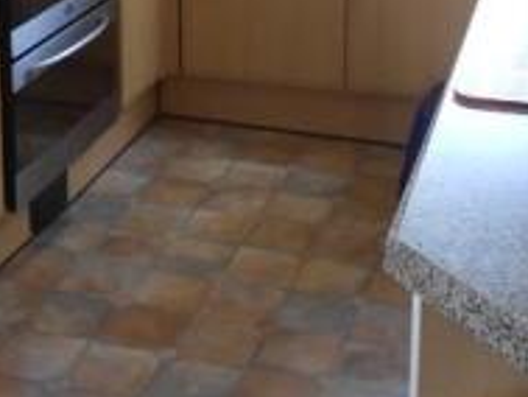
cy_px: -82
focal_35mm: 80
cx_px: 230
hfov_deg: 24.4
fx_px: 1221
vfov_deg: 17.6
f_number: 3.2
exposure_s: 1/30
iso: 200
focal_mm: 4.6
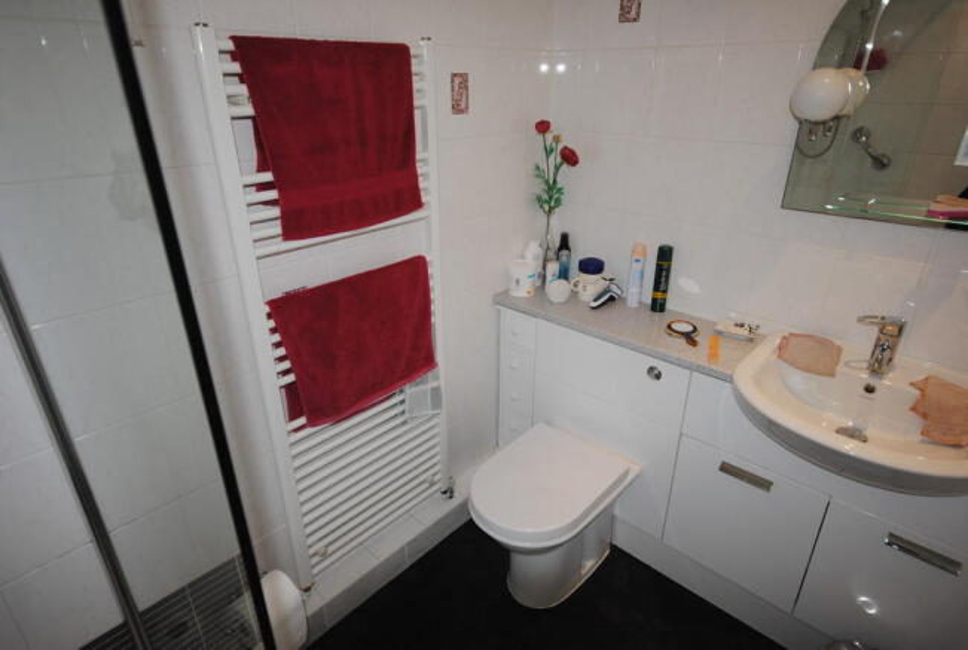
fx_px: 566
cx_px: 484
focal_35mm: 21
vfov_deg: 59.7
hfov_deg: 81.1
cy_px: 325
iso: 200
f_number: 4.8
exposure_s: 1/60
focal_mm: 14
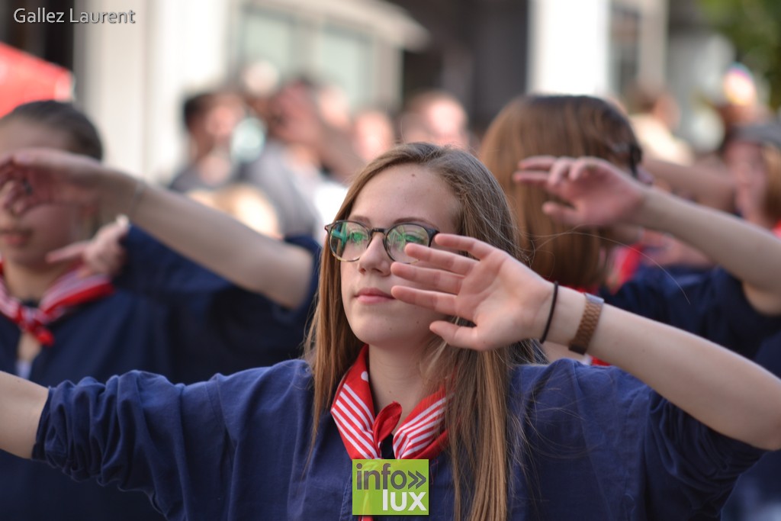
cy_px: 260
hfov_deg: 11.0
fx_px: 4068
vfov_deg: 7.3
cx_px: 390
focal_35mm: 188
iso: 100
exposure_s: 1/400
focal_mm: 125
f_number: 3.2
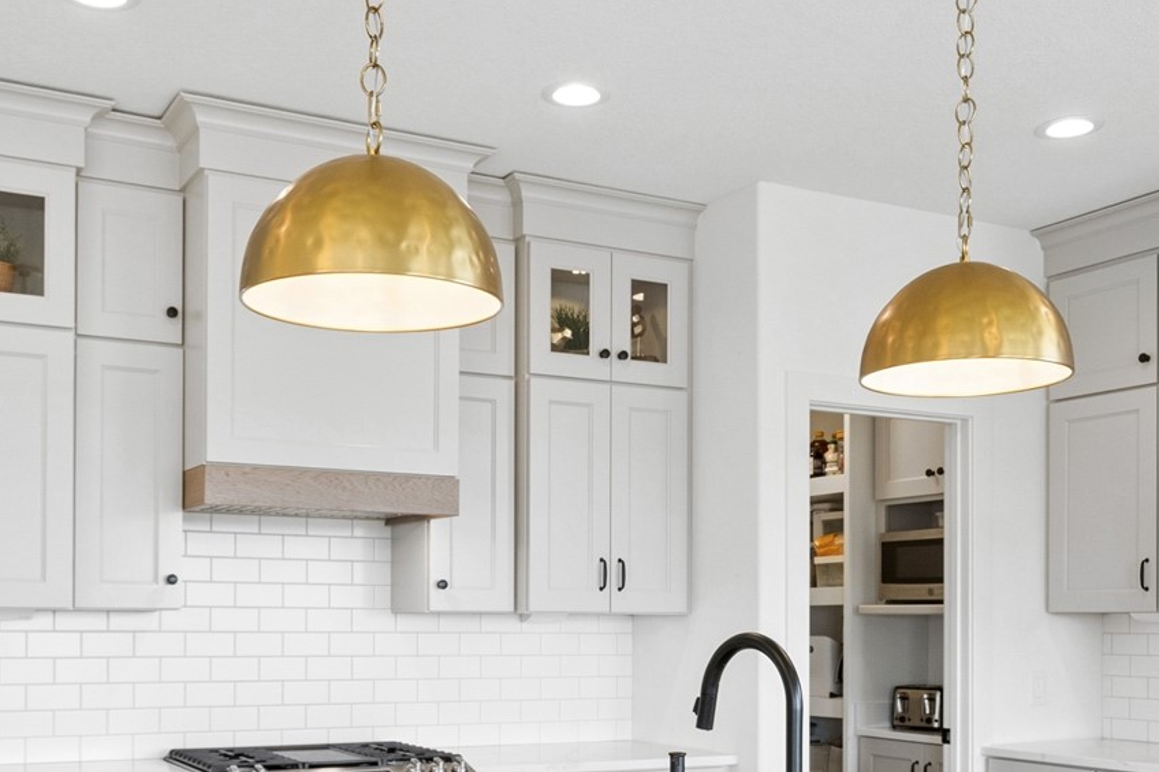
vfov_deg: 31.7
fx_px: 1320
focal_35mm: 41
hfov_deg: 47.4
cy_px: 620
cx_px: 575
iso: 800
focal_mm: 16
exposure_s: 1/80
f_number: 9
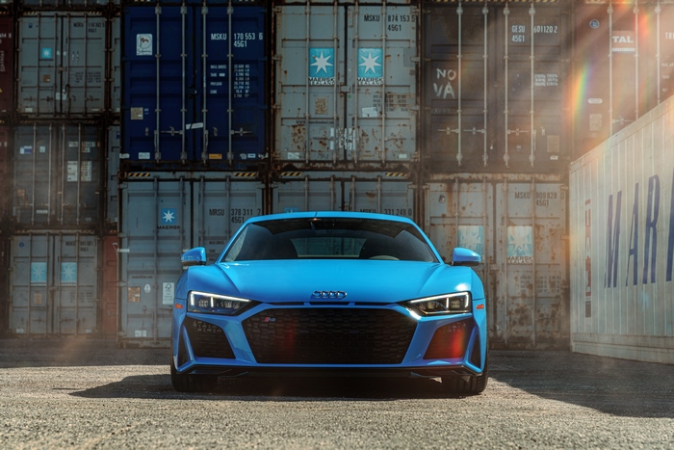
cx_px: 337
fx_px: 1311
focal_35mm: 70
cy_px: 225
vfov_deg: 19.5
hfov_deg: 28.8
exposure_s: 1/400
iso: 100
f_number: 5.6
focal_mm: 70
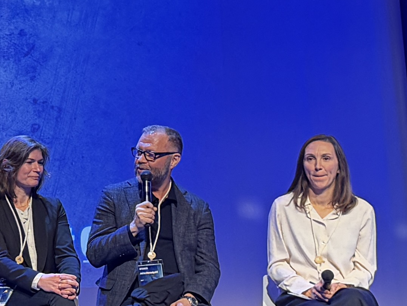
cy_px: 119
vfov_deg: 11.7
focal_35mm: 127
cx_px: -154
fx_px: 1494
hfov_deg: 14.7
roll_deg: +1.2
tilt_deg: +5.4
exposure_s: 1/50
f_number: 1.78
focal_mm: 6.76
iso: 250
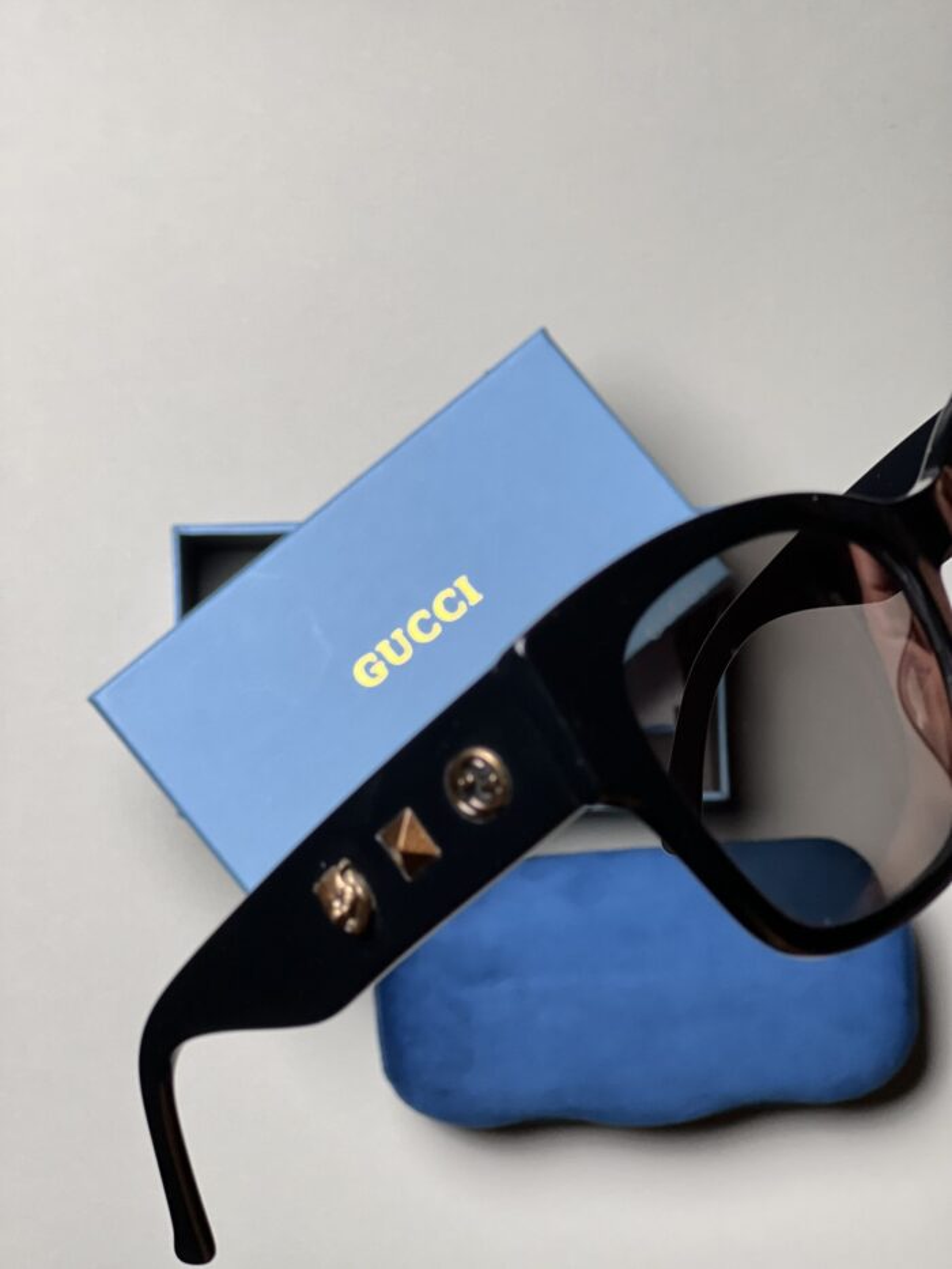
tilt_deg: -83.8
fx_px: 2823
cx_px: 476
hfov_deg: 19.1
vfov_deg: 25.3
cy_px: 634
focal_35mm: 77
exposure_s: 1/100
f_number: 2.8
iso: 125
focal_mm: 9
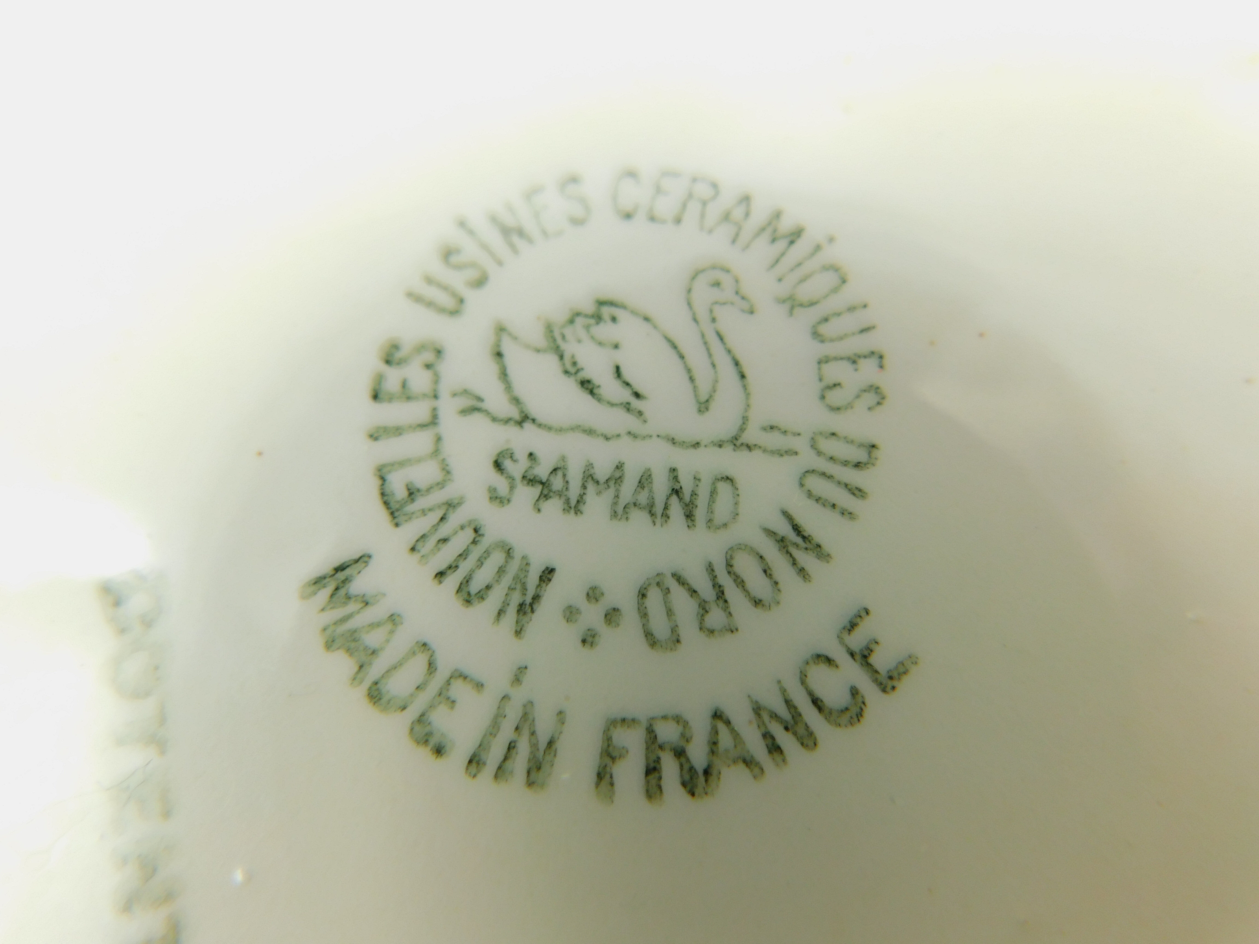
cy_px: 472
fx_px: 837
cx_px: 630
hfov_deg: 73.9
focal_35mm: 23
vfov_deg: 58.9
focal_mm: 4
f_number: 3
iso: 125
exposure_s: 1/50
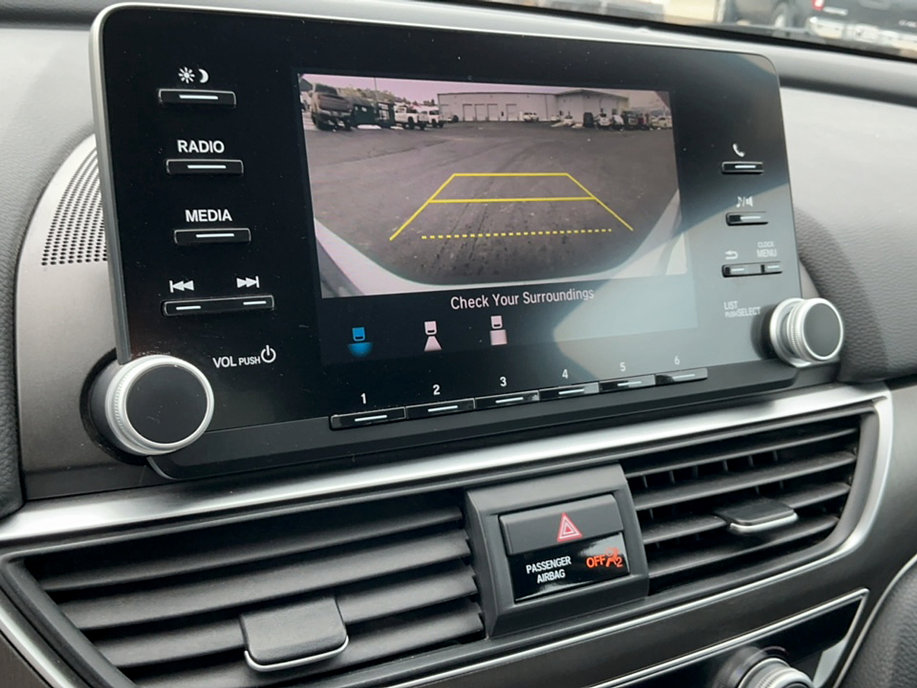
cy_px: 344
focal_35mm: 30
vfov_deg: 46.8
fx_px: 795
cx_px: 458
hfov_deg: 60.0
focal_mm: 3
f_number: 1.8
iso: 32
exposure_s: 1/120
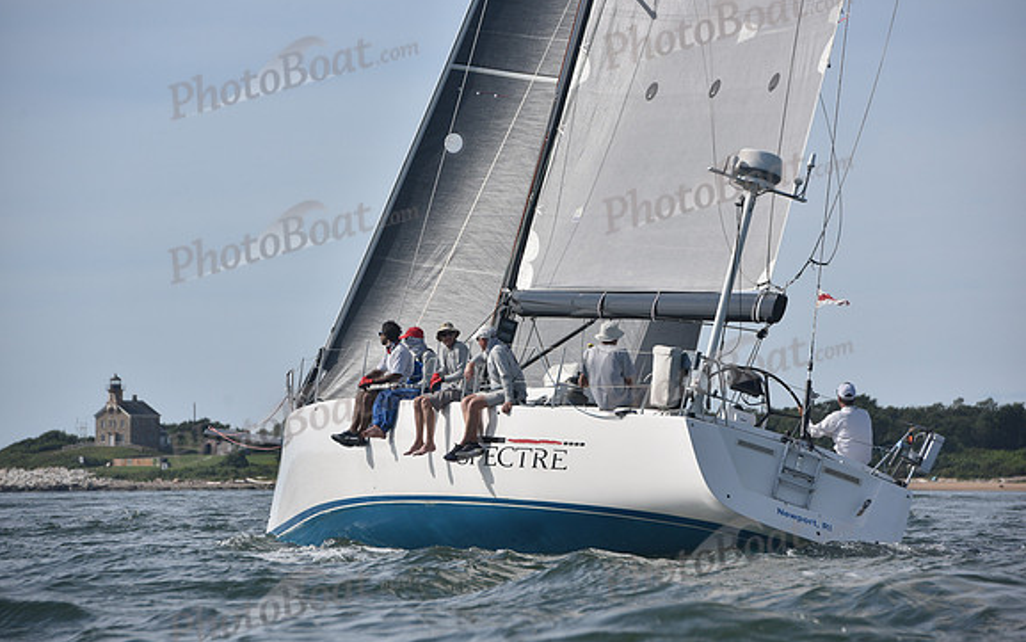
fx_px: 5734
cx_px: 512
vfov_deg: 6.4
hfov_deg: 10.2
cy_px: 305
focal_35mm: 205
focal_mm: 200
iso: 250
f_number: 8
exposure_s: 1/800
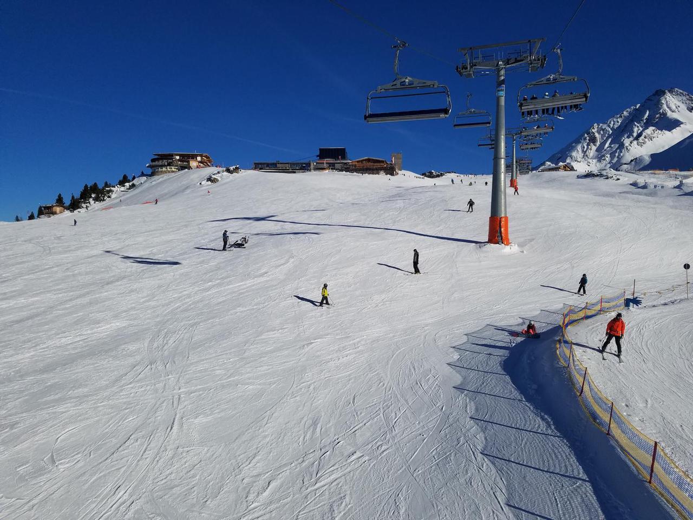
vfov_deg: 53.1
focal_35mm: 26
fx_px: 521
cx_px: 346
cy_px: 260
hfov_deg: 67.3
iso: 50
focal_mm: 4.2
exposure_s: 1/10016
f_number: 1.7
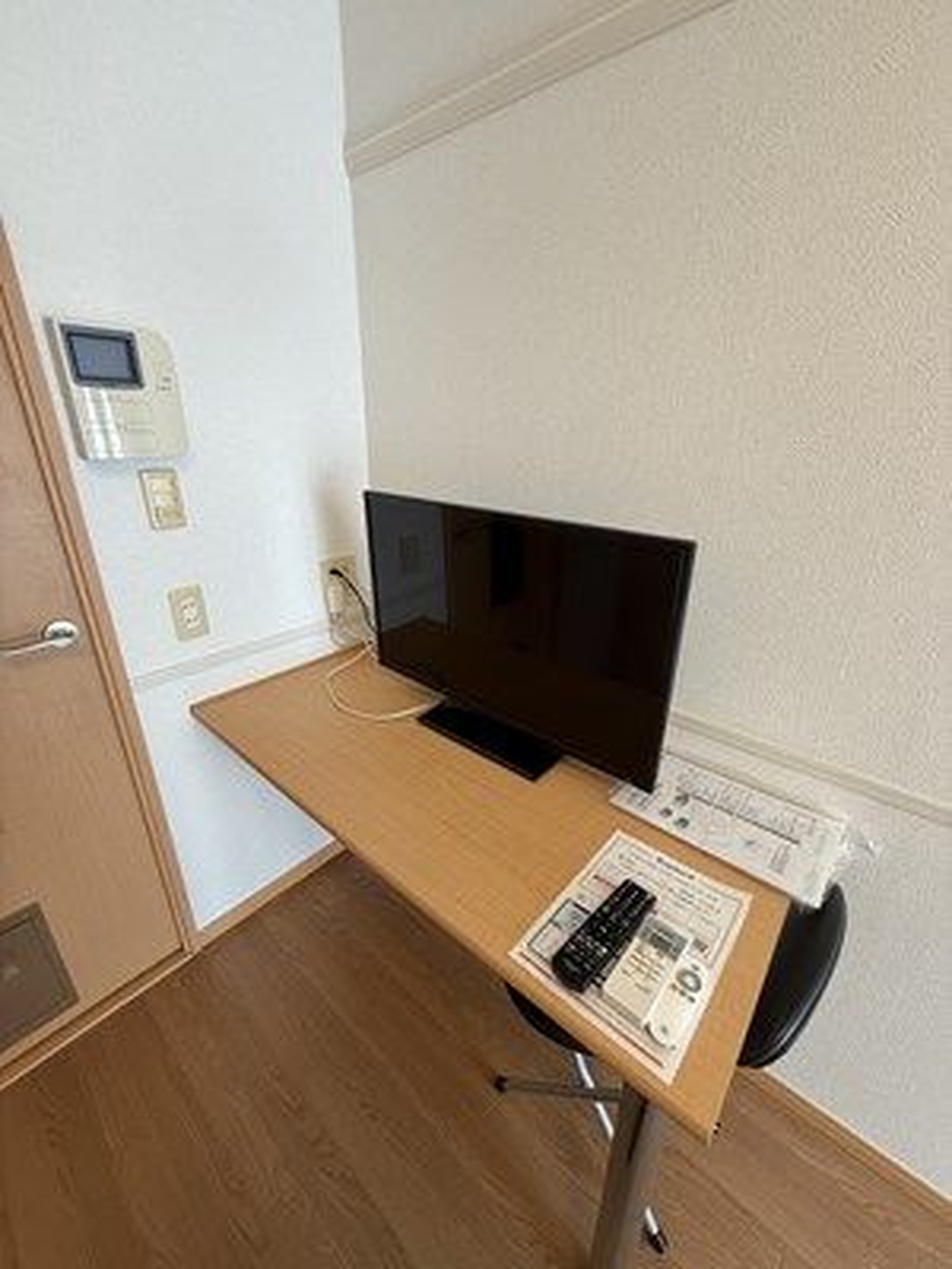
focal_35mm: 14
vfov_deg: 102.1
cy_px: 634
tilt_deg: -21.2
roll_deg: -0.8
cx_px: 476
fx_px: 513
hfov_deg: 85.7
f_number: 2.2
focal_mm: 2.22
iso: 160
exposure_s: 1/100
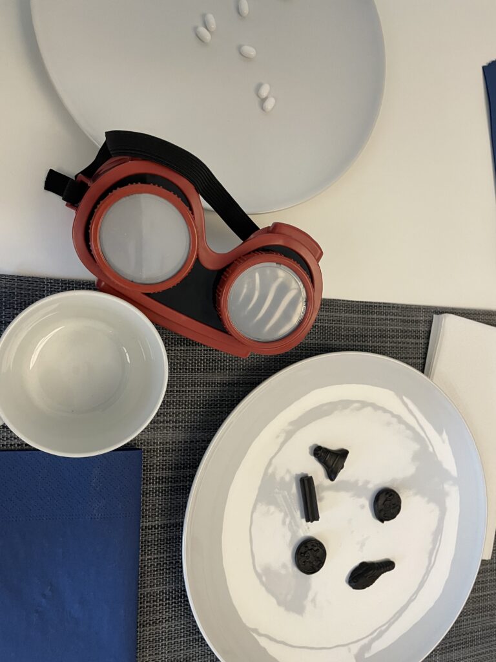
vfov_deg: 67.3
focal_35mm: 26
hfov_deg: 53.1
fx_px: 497
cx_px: 248
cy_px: 331
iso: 125
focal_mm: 4.2
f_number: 1.6
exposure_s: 1/59
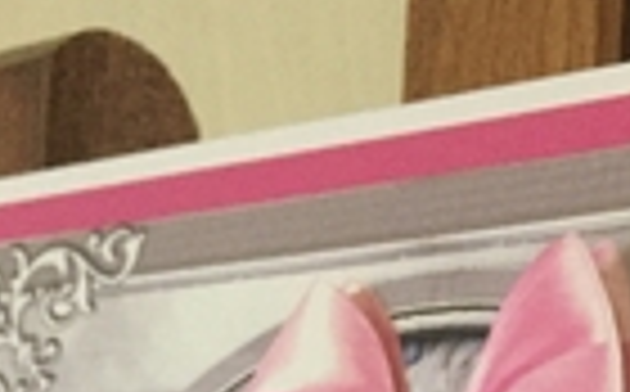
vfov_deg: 11.1
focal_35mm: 99
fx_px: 1697
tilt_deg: -15.6
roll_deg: +4.1
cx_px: 700
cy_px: 937
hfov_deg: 20.1
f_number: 2.2
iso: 250
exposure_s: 1/33
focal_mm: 4.15
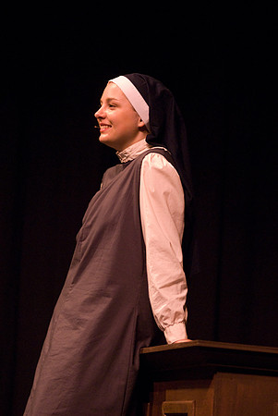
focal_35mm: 202
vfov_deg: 10.1
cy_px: 208
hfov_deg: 6.8
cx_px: 139
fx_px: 2340
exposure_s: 1/100
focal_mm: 135
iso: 1600
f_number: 2.8
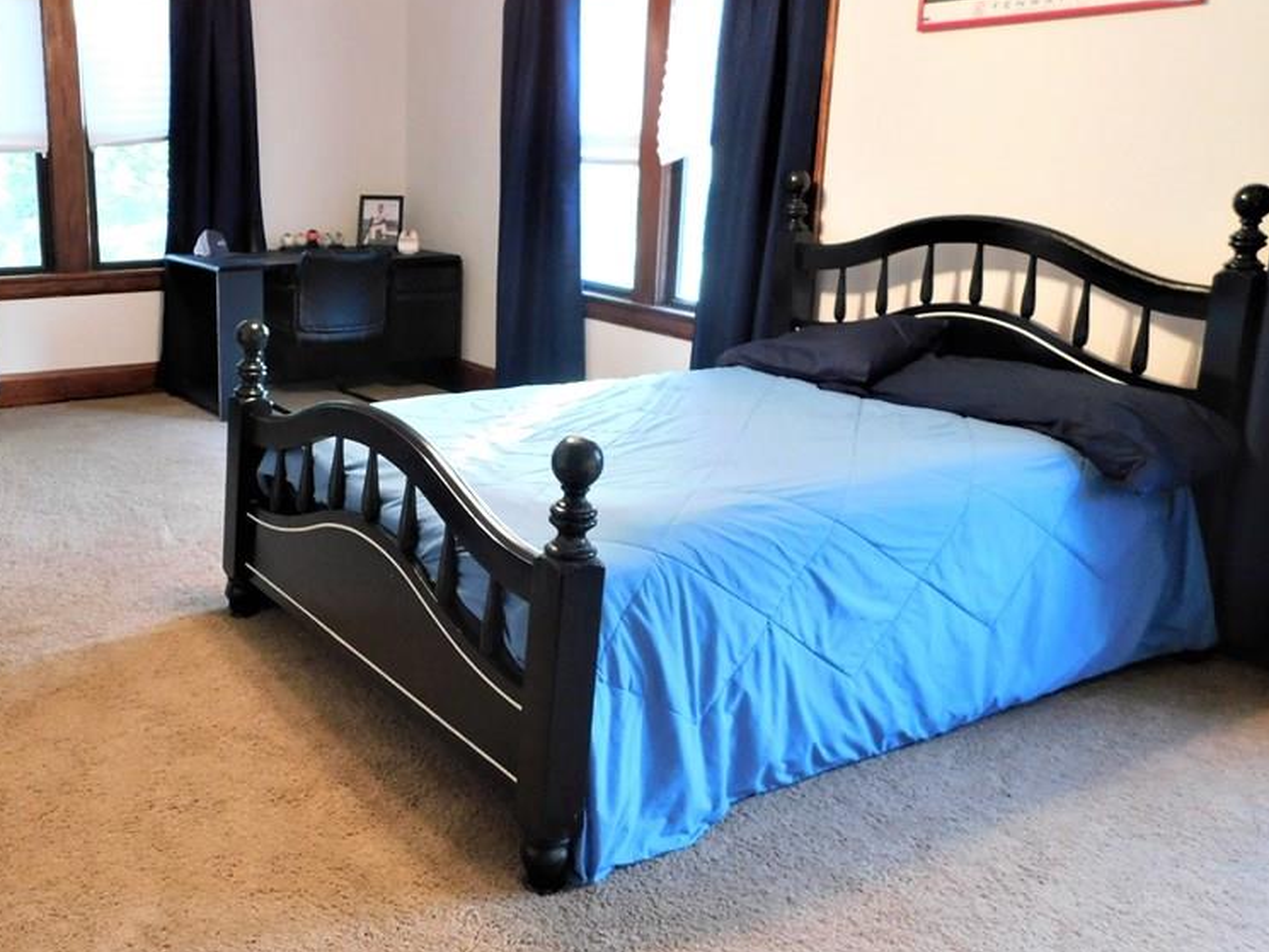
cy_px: 443
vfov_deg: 42.9
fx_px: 1210
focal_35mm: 33
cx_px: 424
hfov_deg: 54.2
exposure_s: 1/10
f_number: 3
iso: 400
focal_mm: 4.1
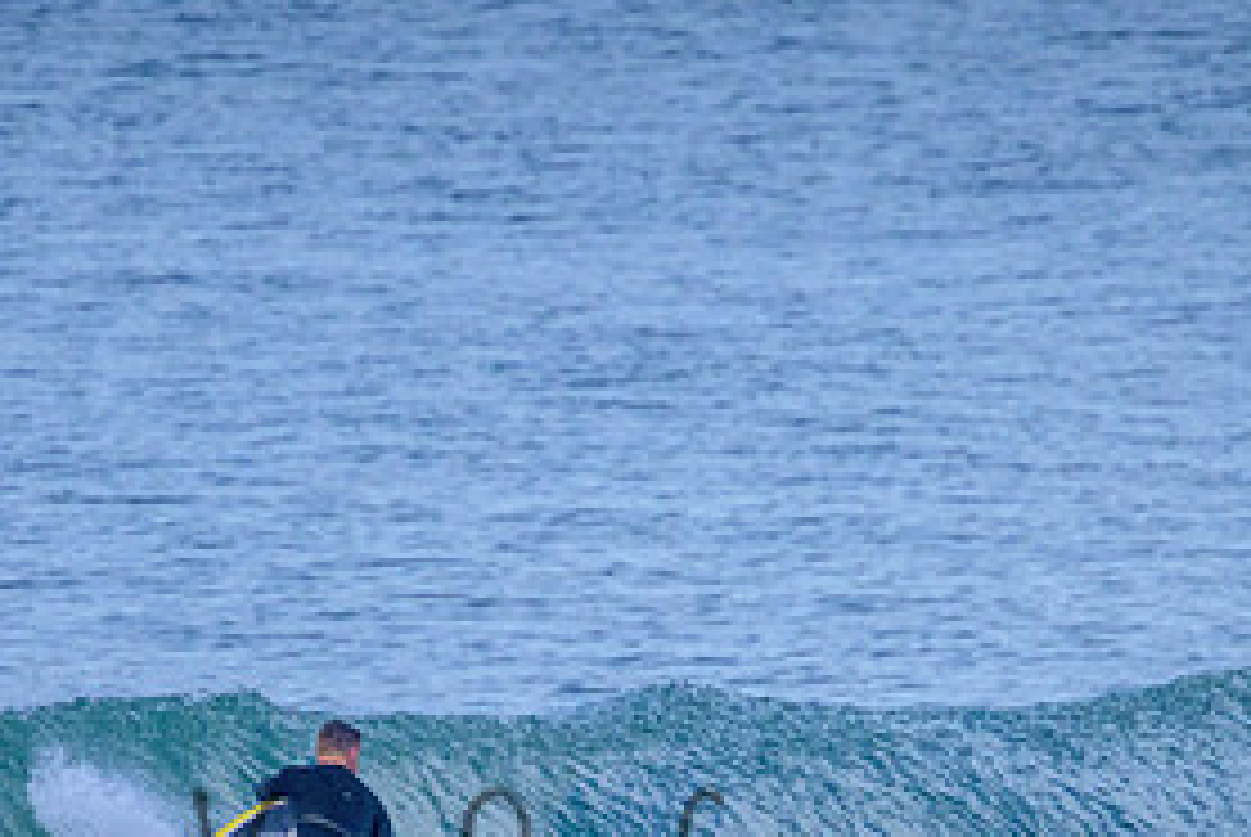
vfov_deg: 0.8
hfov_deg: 1.2
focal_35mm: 1669
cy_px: 821
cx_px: 657
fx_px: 58057
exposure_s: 1/2000
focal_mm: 800
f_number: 11
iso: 2800
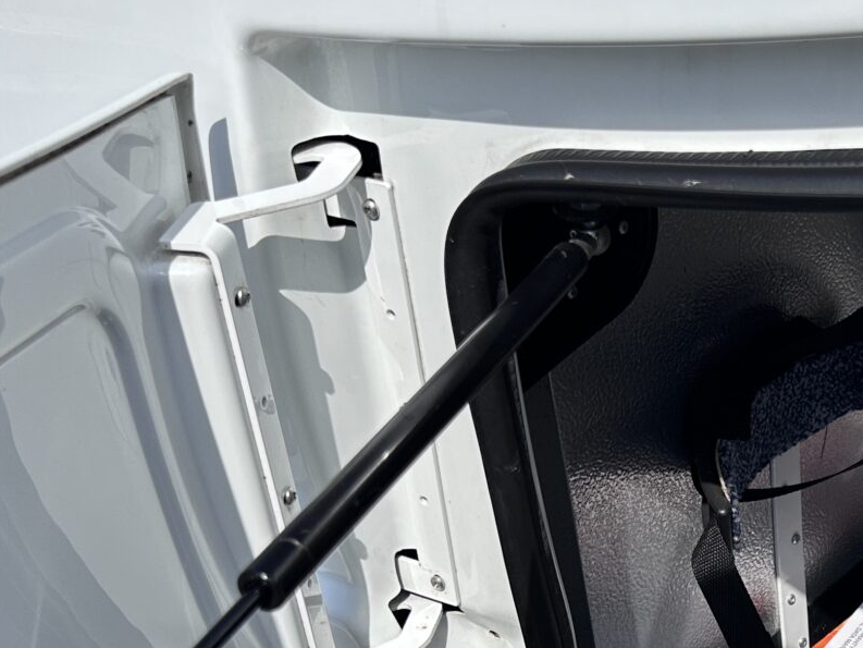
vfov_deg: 22.7
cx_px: 886
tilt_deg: -41.4
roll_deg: -0.6
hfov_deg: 29.0
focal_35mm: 62
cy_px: 658
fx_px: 1546
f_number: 1.78
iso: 80
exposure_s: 1/5848
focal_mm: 6.86
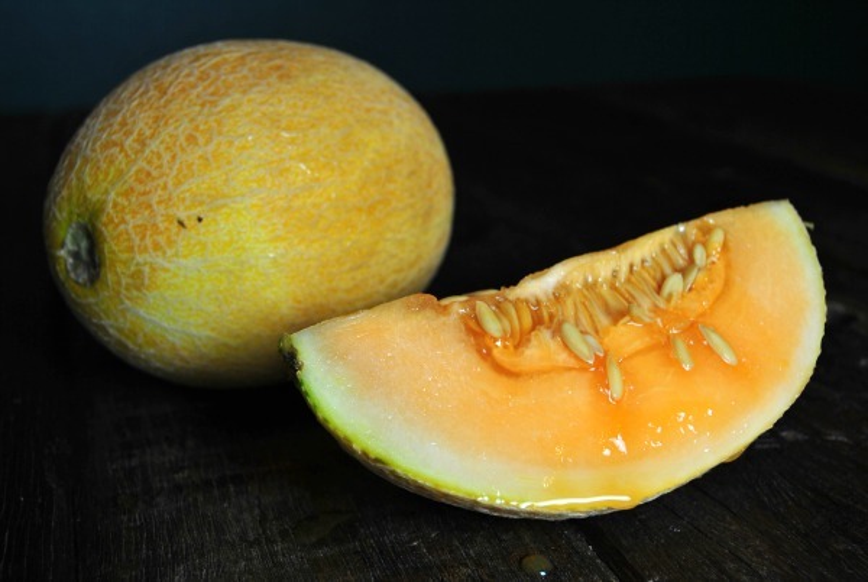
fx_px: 1014
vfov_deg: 32.0
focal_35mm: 42
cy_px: 291
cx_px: 434
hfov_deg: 46.3
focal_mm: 28
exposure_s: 1/30
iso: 100
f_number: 6.3
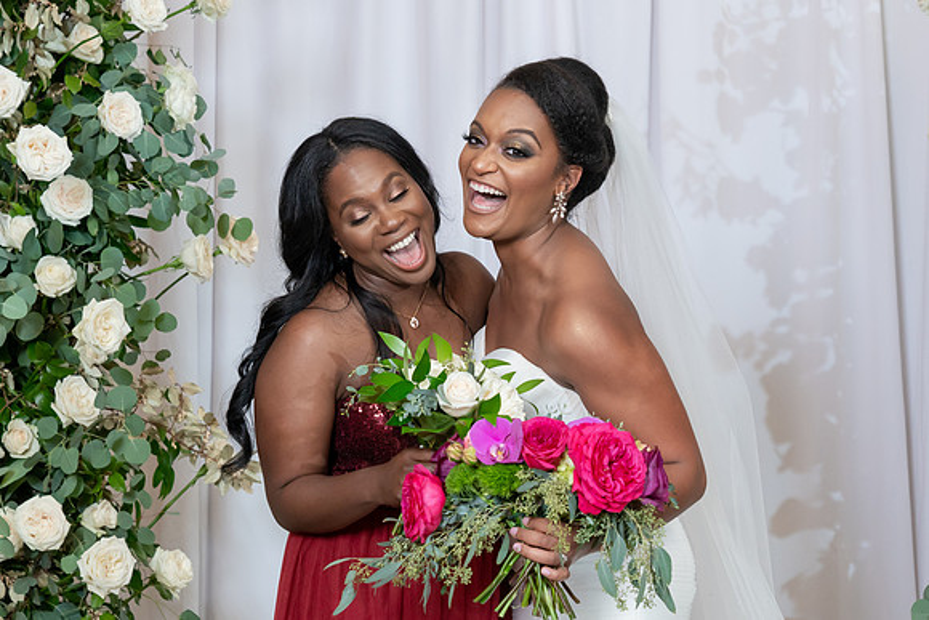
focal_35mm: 82
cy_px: 334
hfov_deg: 24.6
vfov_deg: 16.6
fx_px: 2119
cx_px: 605
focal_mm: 63
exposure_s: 1/200
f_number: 5.6
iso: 2000
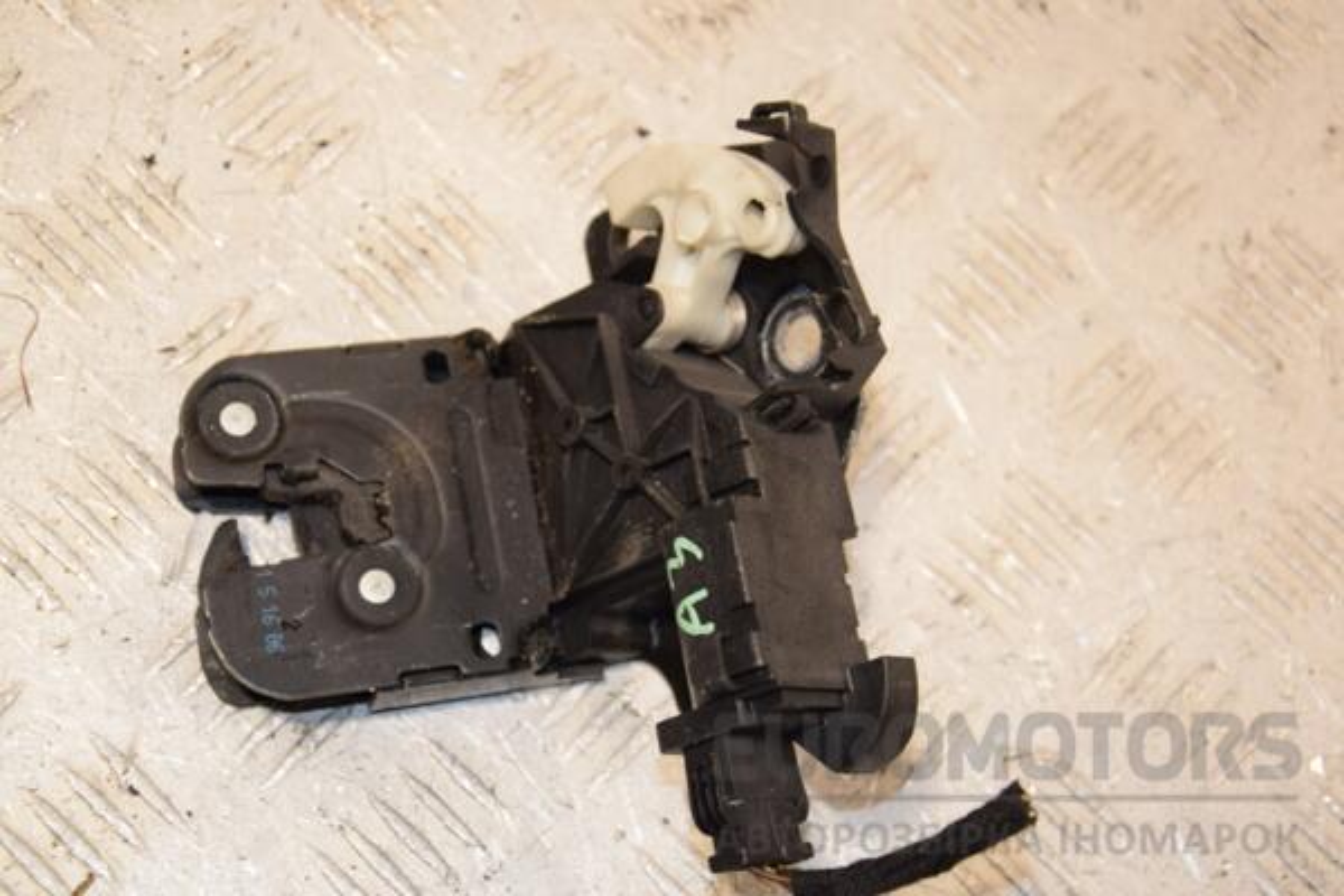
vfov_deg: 18.2
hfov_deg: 27.0
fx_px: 2800
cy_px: 448
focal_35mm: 75
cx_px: 672
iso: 360
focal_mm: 50
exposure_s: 1/125
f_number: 5.6
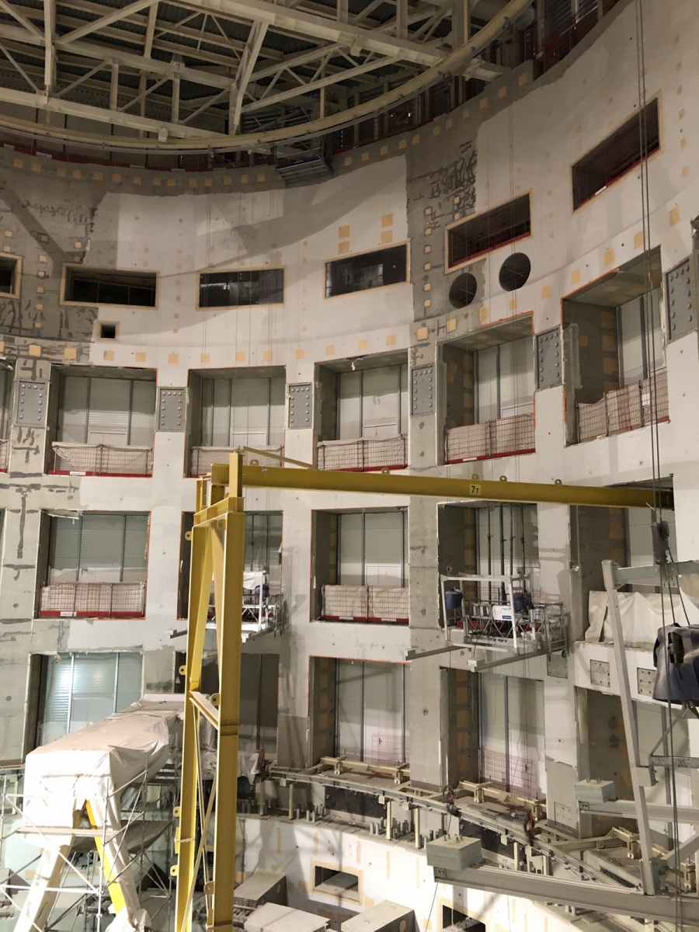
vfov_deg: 63.4
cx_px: 350
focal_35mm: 28
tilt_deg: +8.9
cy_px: 466
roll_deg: -1.5
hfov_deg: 49.7
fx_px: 754
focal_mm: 3.99
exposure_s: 1/9
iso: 100
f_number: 1.8
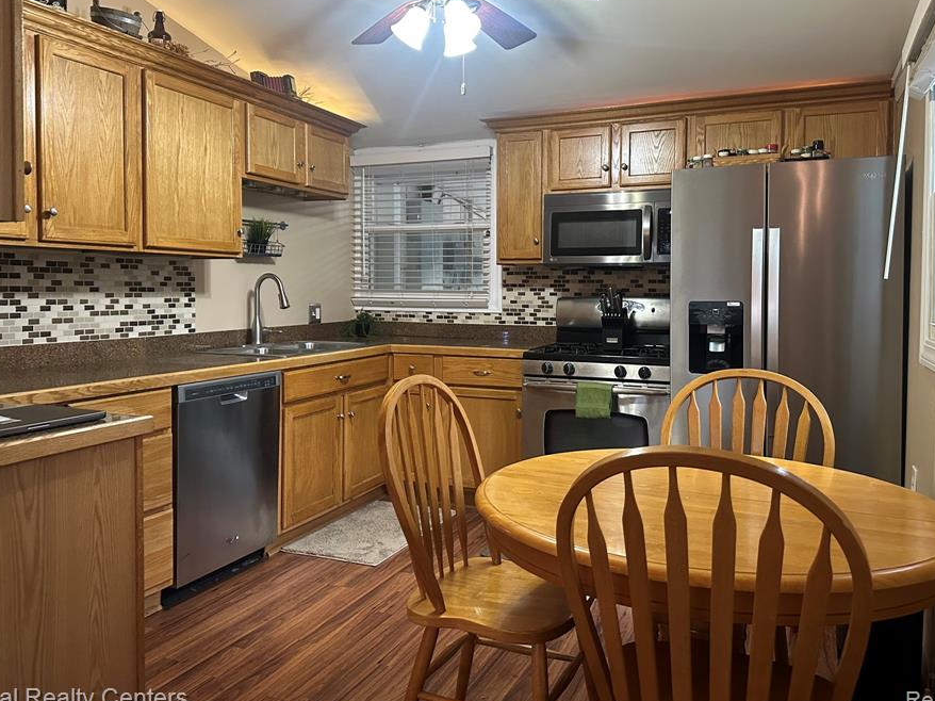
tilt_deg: -1.6
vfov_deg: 49.6
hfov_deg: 63.5
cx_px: 469
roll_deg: -0.4
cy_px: 308
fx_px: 756
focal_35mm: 28
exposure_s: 1/60
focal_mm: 6.86
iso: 500
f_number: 1.78
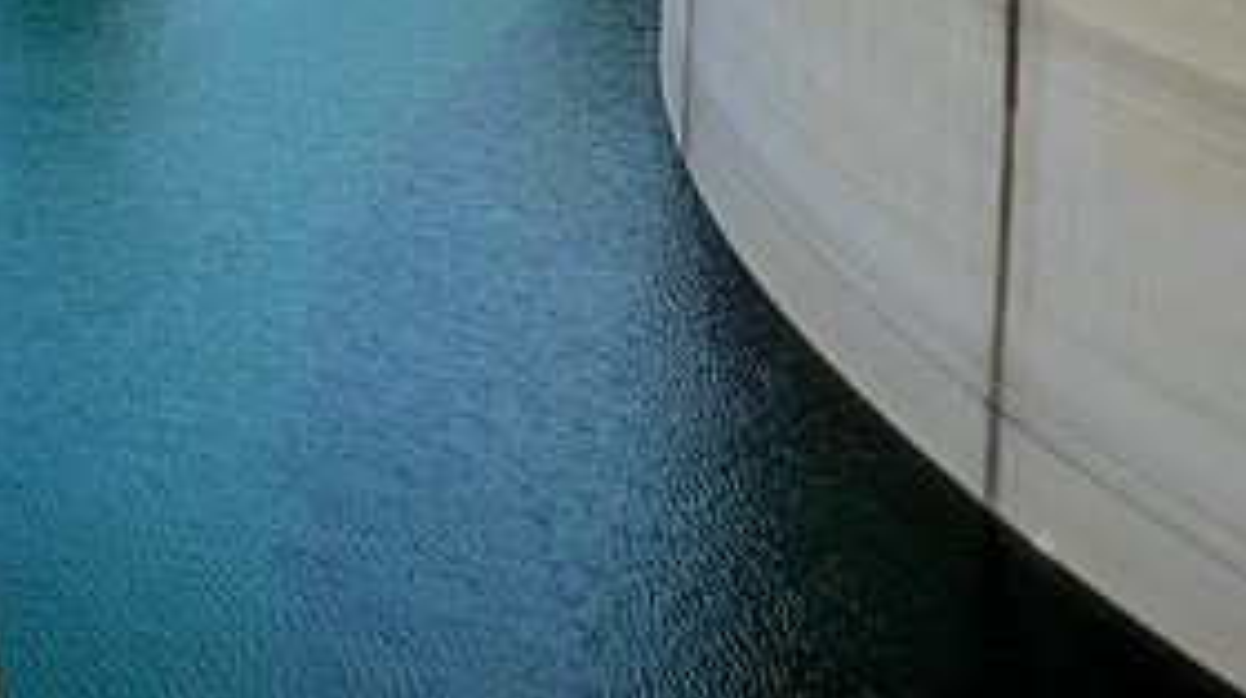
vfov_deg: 14.5
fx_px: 2608
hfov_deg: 26.7
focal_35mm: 79
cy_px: -251
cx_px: 850
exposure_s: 1/310
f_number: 3
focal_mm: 5.8
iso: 50
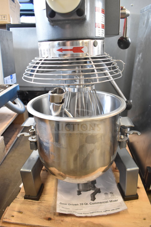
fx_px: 170
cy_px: 114
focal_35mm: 27
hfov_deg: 47.9
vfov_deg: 67.4
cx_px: 76
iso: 1100
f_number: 3.5
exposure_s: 1/30
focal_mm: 18
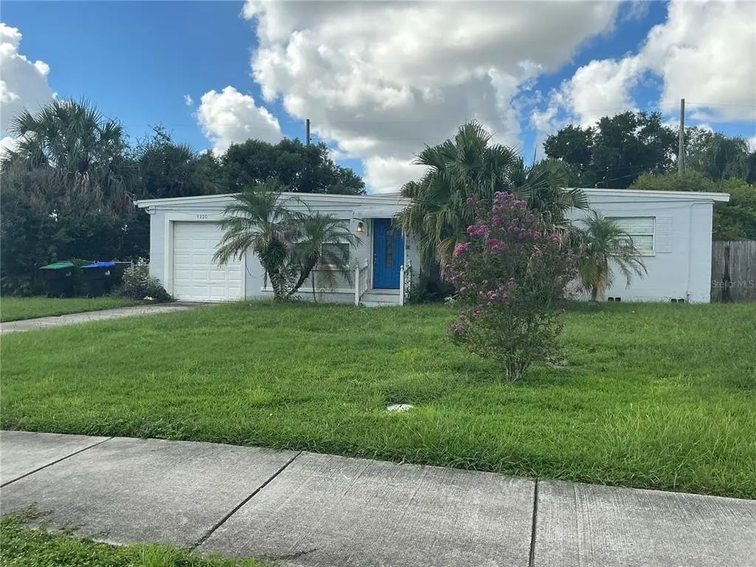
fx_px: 633
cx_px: 378
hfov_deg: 61.7
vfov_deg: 48.2
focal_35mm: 29
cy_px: 284
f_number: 1.8
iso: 25
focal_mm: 3
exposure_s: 1/1451
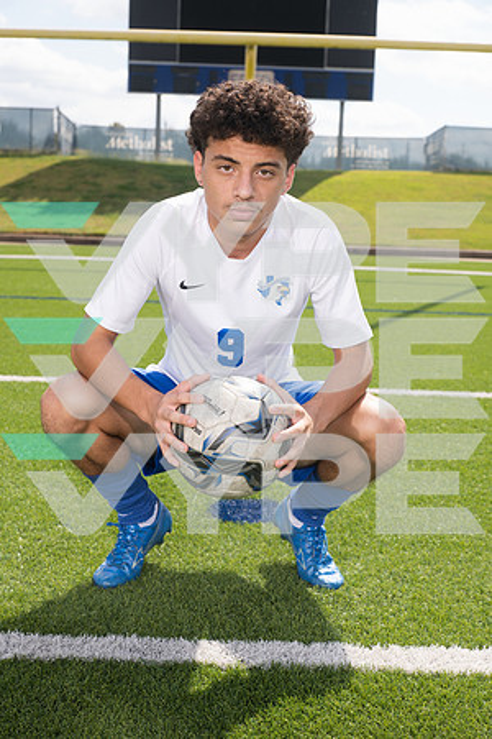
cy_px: 370
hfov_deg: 27.0
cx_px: 246
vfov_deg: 39.6
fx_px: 1025
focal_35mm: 50
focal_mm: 50
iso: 125
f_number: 7.1
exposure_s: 1/400
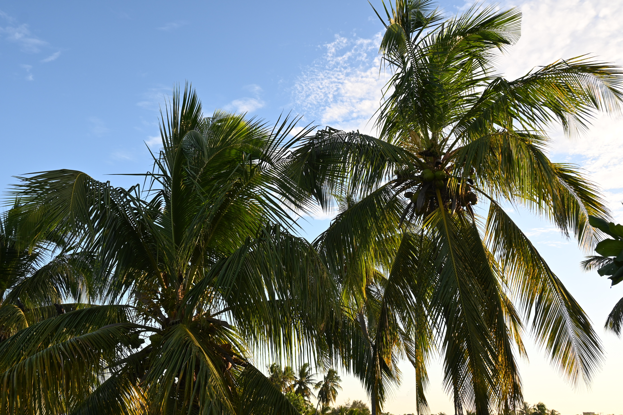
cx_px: 312
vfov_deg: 40.8
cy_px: 208
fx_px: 558
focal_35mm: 32
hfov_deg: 58.3
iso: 180
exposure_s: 1/250
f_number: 5.6
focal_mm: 21.5
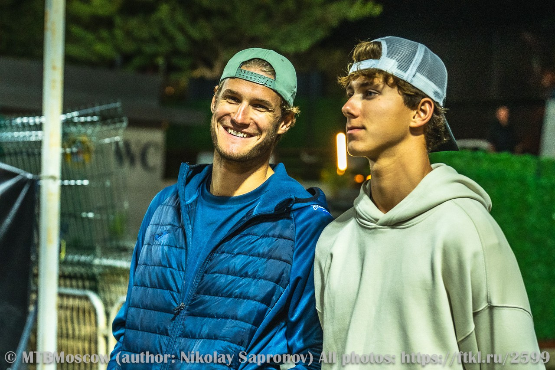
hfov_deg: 19.5
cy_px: 185
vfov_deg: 13.0
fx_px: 1618
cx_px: 278
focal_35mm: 105
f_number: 3.5
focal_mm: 70
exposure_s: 1/500
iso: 2000
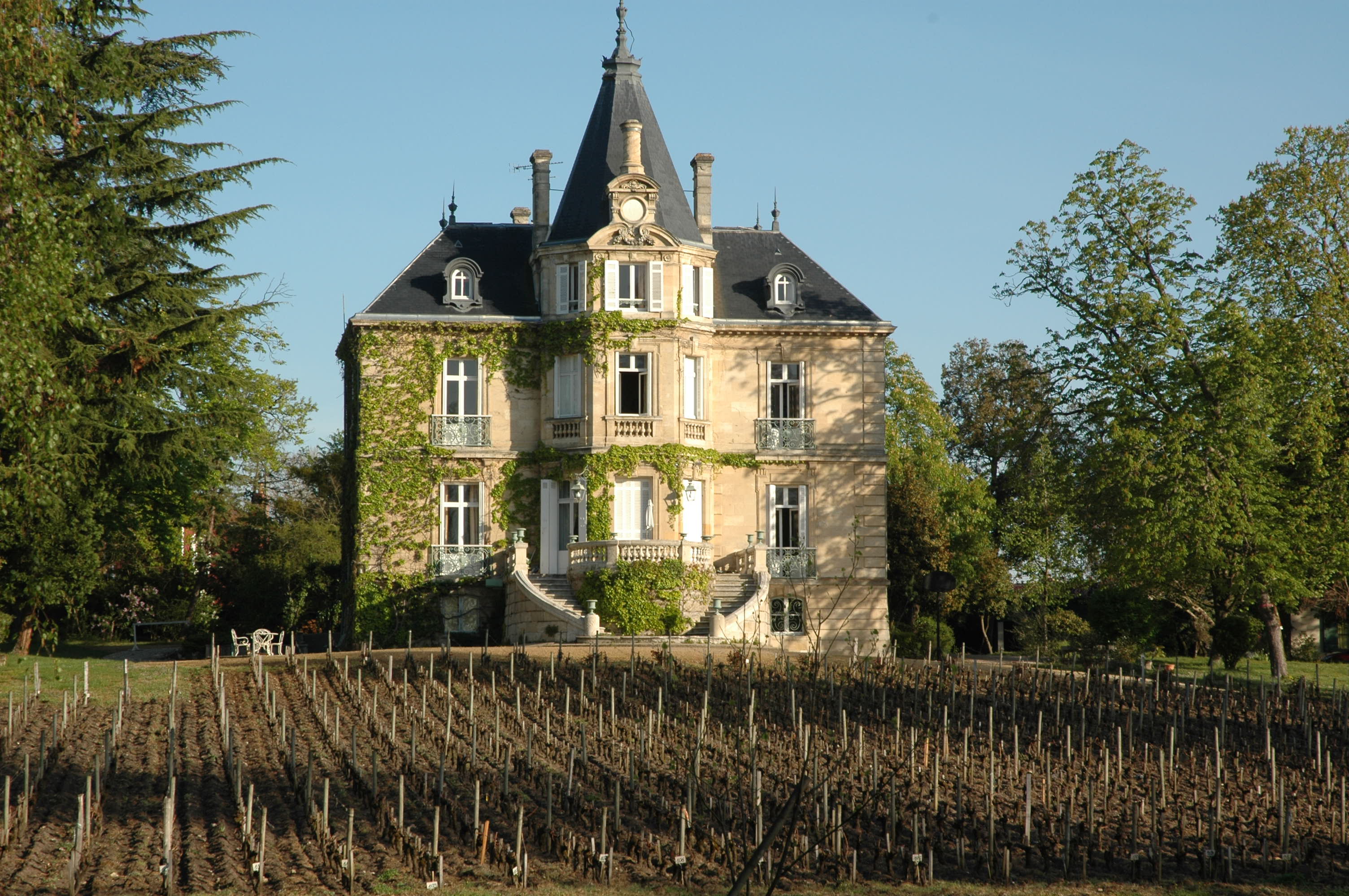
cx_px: 674
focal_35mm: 93
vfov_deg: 14.7
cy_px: 448
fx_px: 3482
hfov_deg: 21.9
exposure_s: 1/180
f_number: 11
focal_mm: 62
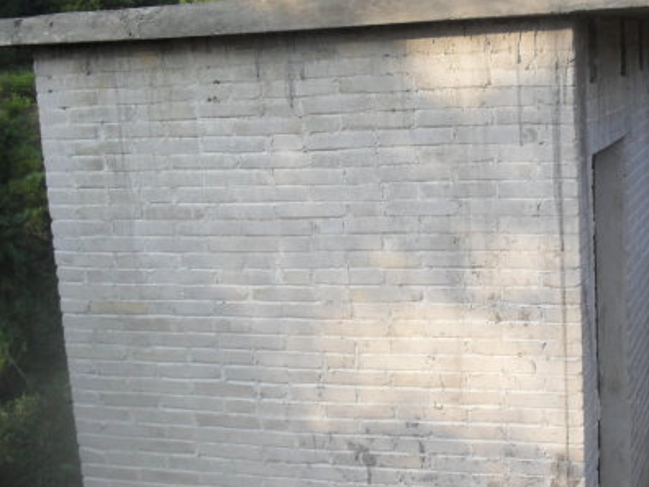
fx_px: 1144
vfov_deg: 24.0
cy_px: 278
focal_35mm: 61
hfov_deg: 30.8
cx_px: 526
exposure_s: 1/350
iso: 100
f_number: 3.2
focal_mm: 6.3
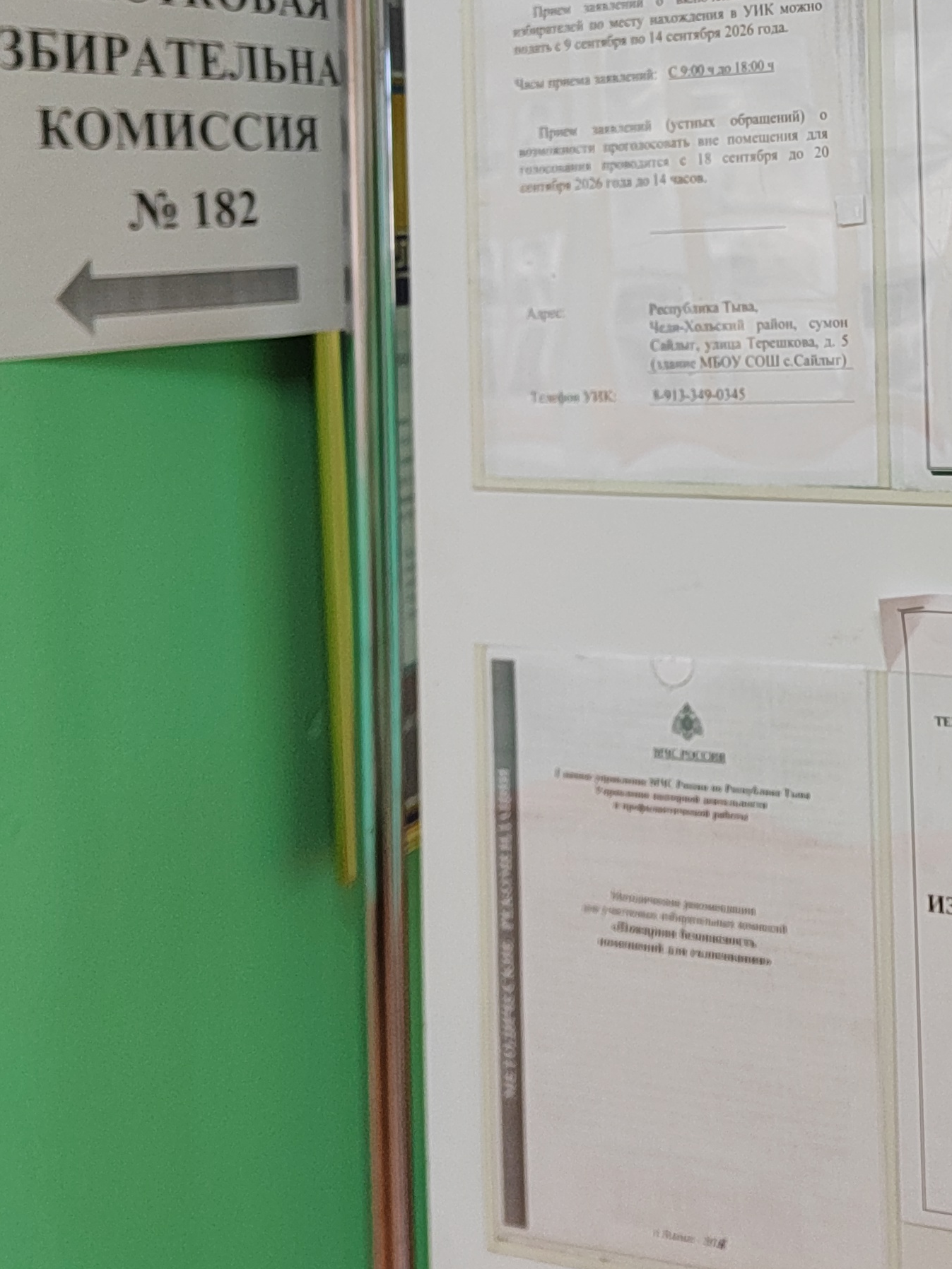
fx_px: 1833
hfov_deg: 27.3
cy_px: 264
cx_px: 966
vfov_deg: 36.9
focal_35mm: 50
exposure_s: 1/100
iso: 1694
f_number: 1.9
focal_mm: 5.52
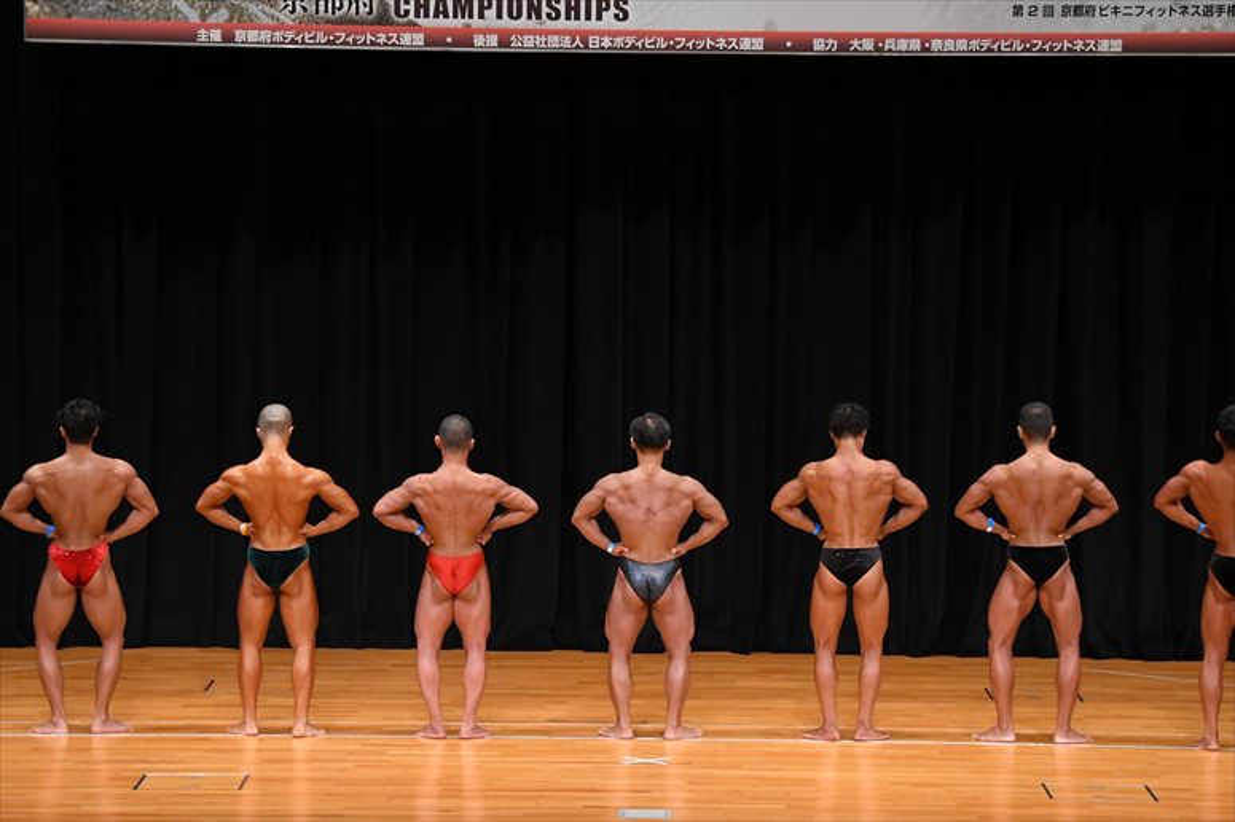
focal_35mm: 127
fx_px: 4355
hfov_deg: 16.1
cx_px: 618
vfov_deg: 10.8
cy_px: 411
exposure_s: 1/400
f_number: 5.6
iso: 3200
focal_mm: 85
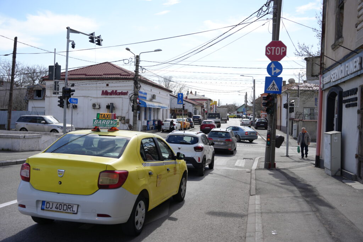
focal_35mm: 36
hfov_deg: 52.9
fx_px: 365
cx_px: 182
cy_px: 121
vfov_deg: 36.7
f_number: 5
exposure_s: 1/640
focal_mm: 36.2
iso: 125
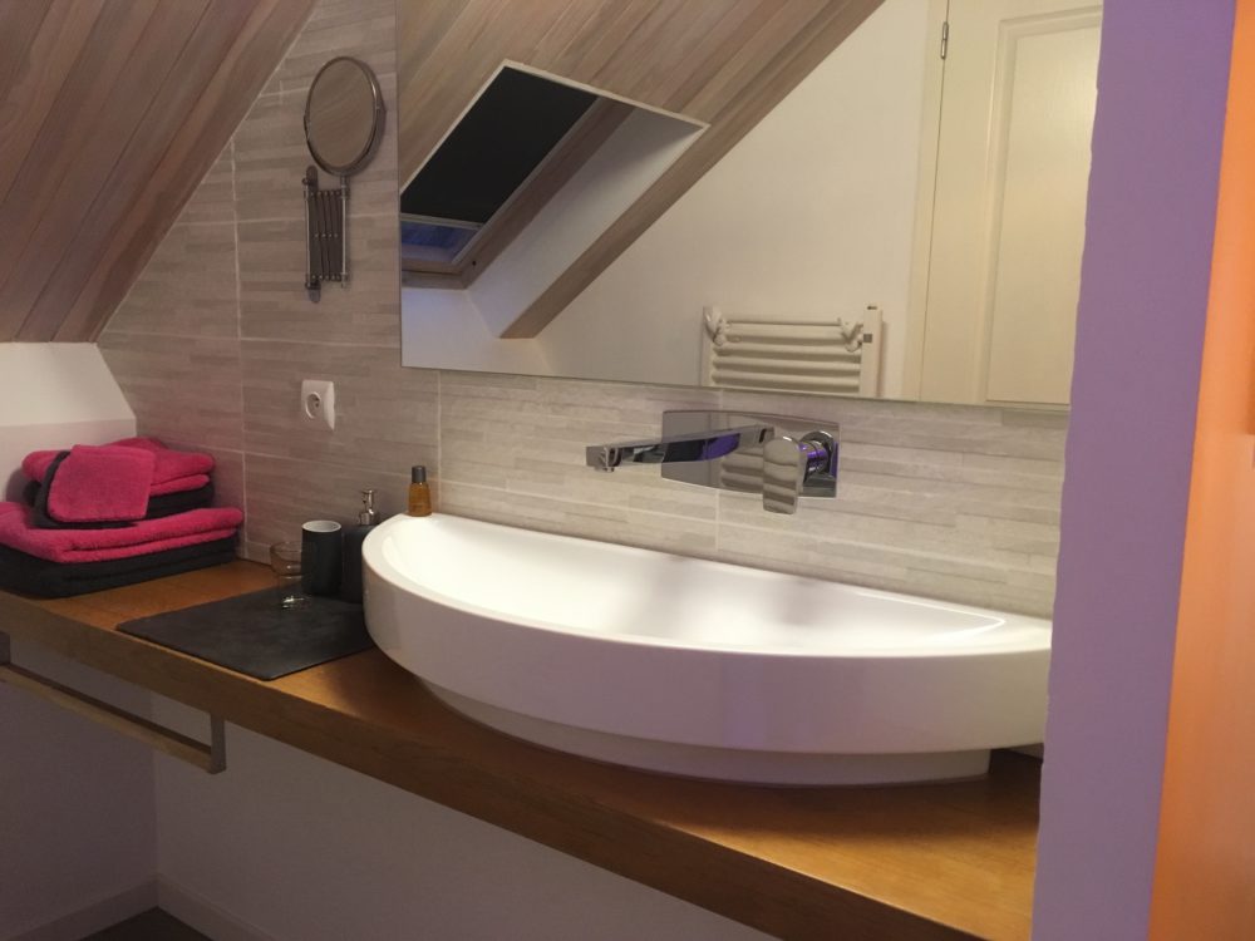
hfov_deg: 61.7
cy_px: 470
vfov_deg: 48.2
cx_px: 628
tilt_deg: -6.1
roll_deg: -0.8
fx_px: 1051
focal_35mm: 29
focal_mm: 4.15
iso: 200
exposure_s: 1/17
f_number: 2.2
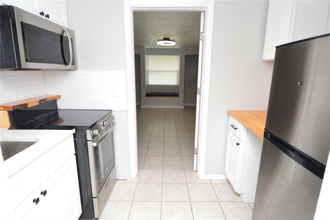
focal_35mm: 18
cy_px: 110
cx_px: 165
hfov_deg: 90.1
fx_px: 165
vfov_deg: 67.3
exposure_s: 1/60
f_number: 4
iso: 500
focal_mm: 12
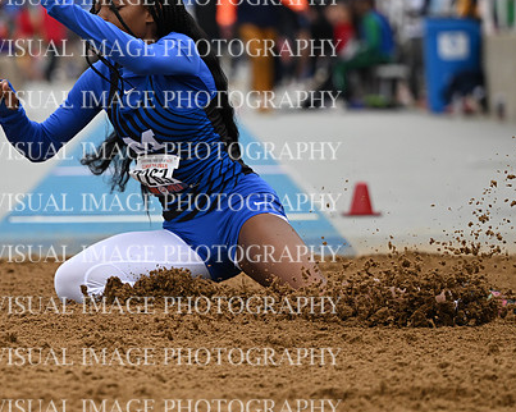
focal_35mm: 243
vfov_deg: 6.4
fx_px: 3709
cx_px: 156
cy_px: 177
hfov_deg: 8.0
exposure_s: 1/5000
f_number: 2.8
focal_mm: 120
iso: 640
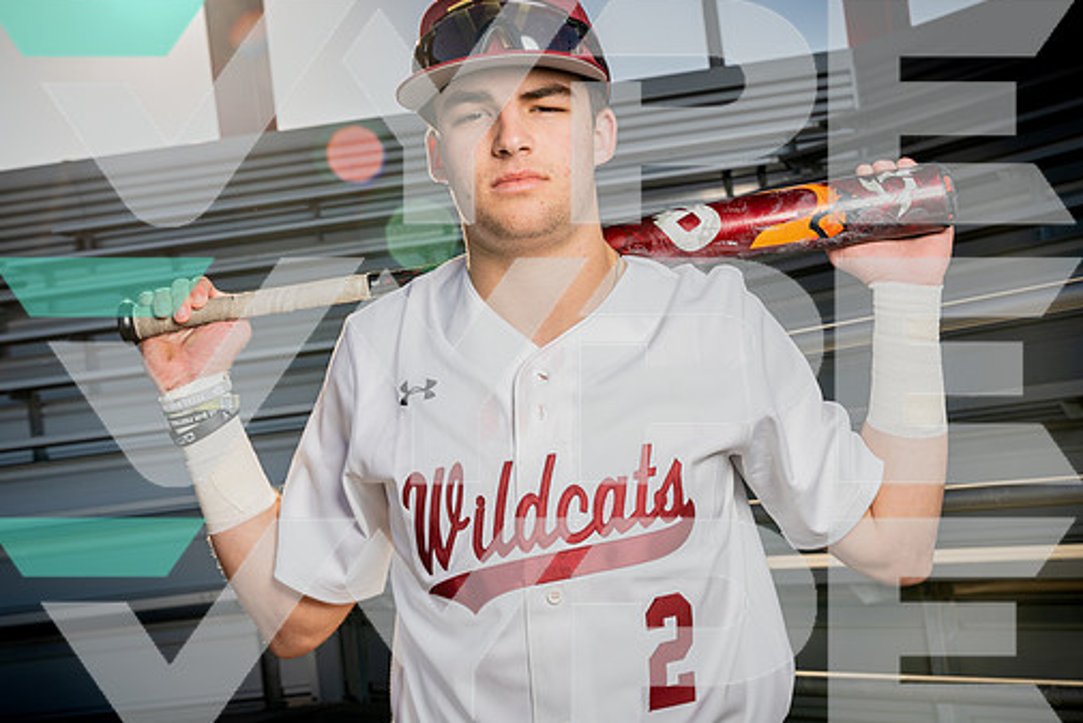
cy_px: 372
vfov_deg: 25.1
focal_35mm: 54
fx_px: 1625
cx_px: 536
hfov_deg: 36.9
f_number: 9
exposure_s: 1/250
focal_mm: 47
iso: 125
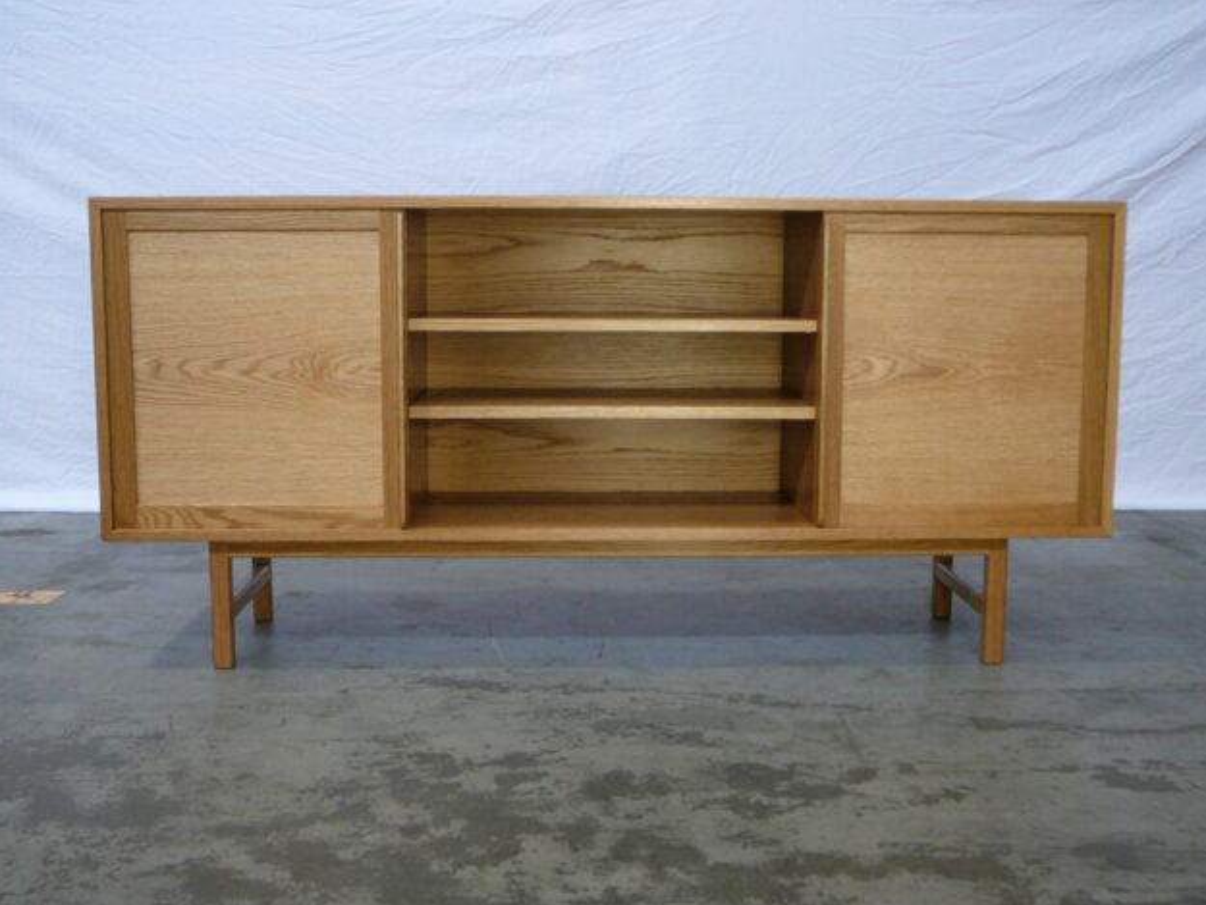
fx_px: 1464
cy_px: 459
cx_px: 602
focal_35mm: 42
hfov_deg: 44.8
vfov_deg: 34.4
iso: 160
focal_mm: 6.1
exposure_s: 1/30
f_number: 3.1
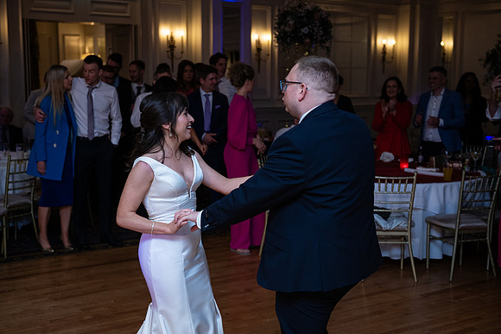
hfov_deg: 38.2
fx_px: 724
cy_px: 167
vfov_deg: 26.0
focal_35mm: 52
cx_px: 250
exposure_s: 1/160
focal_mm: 52
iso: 800
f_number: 3.5
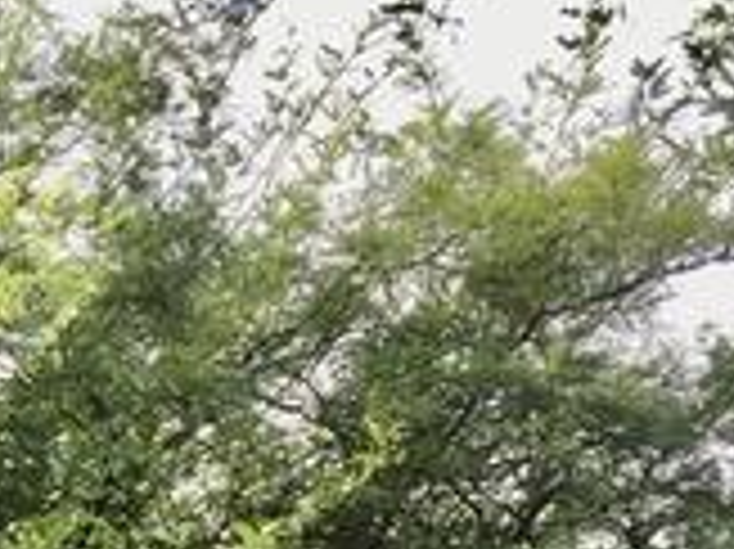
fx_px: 2415
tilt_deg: +20.5
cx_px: -104
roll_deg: +2.3
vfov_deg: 11.9
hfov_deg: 16.7
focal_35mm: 114
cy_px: 1022
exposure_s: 1/460
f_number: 2.2
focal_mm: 4.15
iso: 25
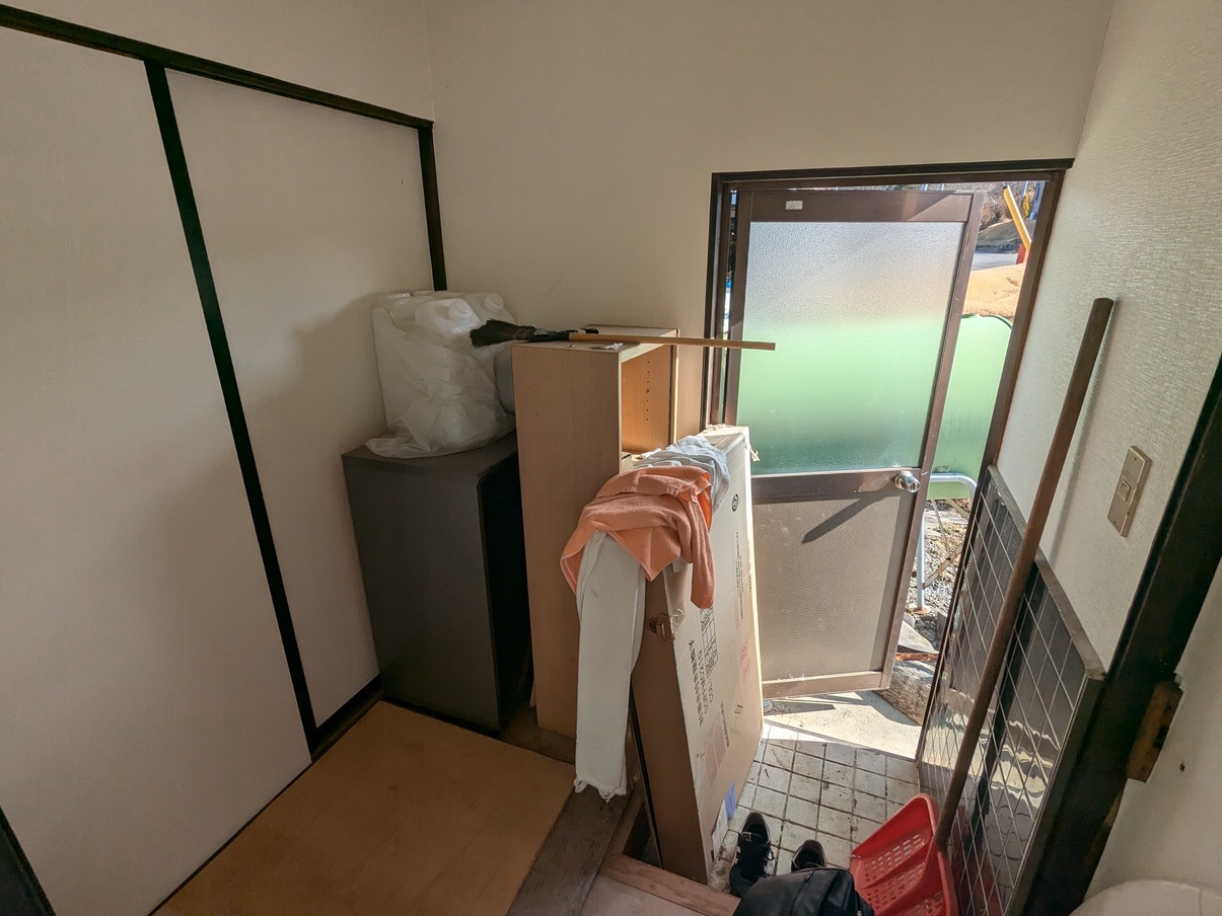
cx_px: 613
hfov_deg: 91.0
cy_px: 480
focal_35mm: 17
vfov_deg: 74.7
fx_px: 600
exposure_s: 1/822
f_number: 2.2
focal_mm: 2.35
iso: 46
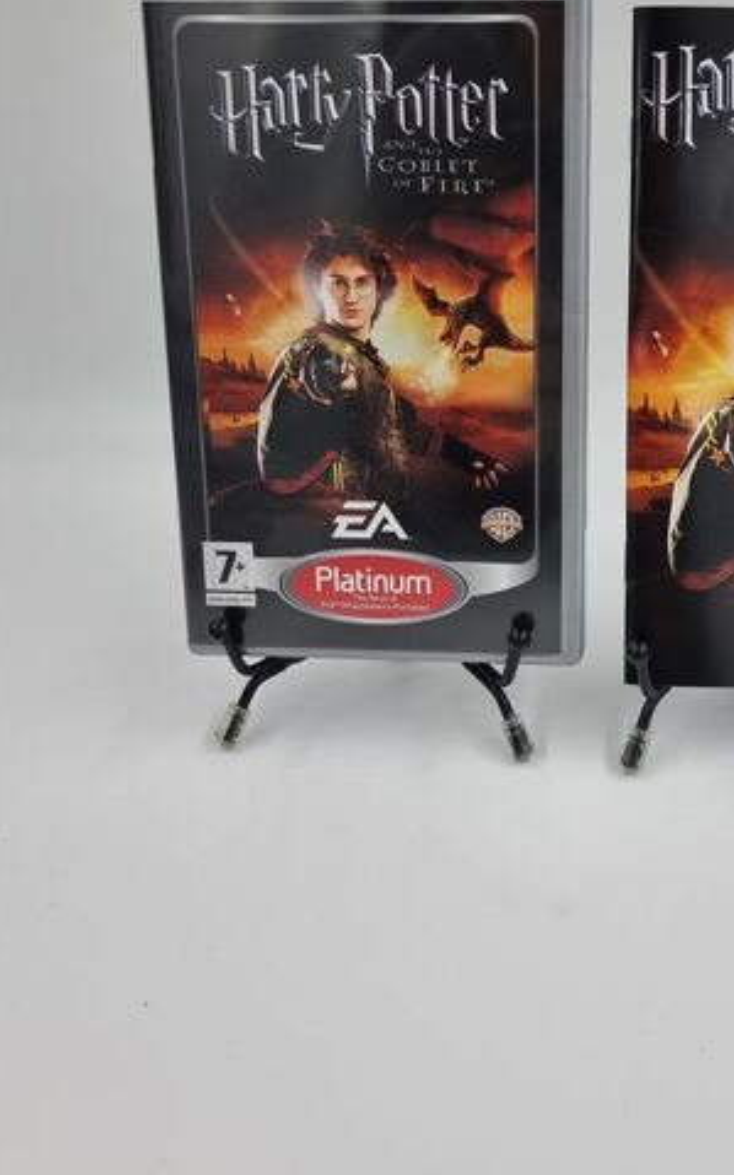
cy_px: 451
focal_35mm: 34
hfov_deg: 36.1
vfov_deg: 56.1
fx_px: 1089
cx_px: 579
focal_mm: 6.7
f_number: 1.8
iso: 50
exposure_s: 1/135
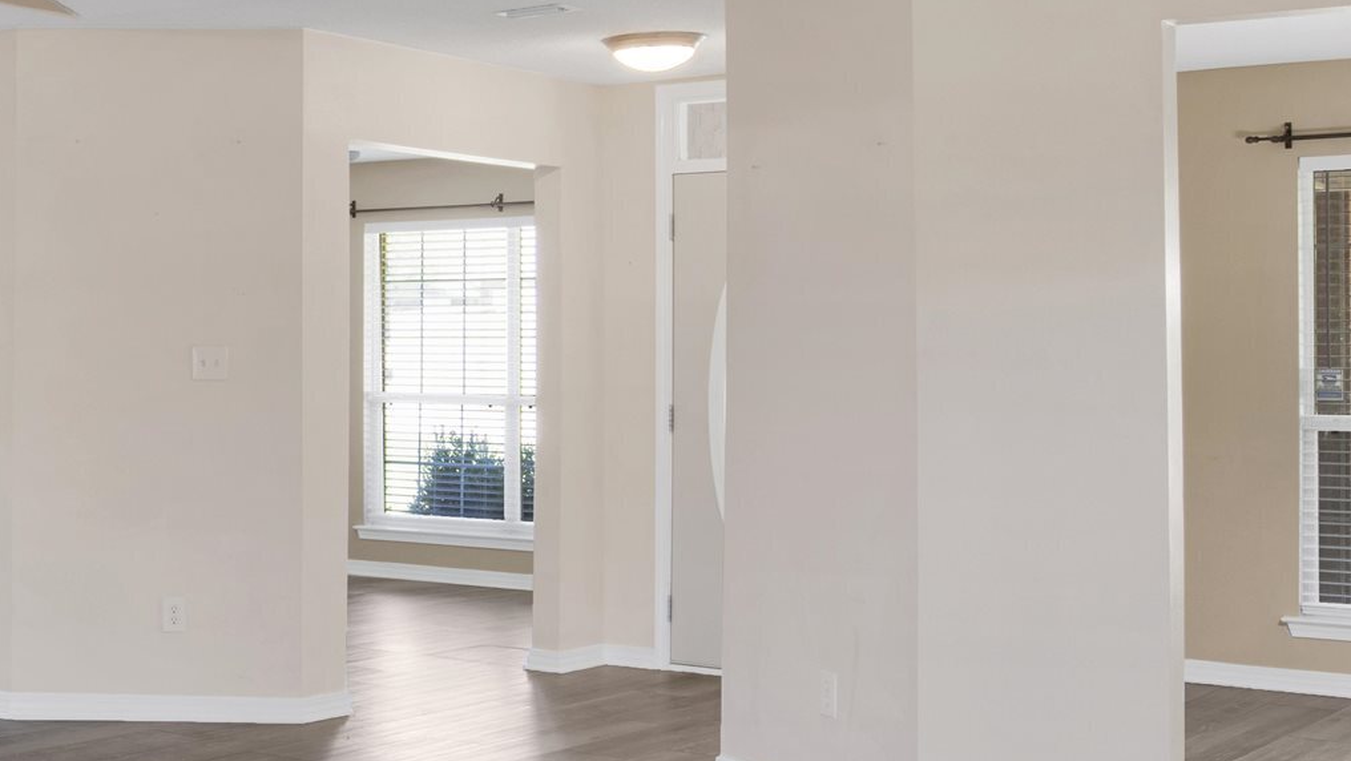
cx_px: -243
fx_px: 2042
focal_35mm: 57
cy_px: 327
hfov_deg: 31.2
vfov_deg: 21.1
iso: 200
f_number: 11
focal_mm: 18
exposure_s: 1/10
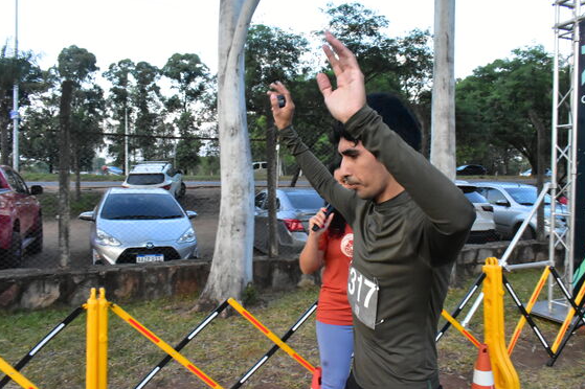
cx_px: 310
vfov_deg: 44.9
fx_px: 471
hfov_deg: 63.6
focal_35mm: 29
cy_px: 199
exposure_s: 1/250
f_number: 16
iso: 8000
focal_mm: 18
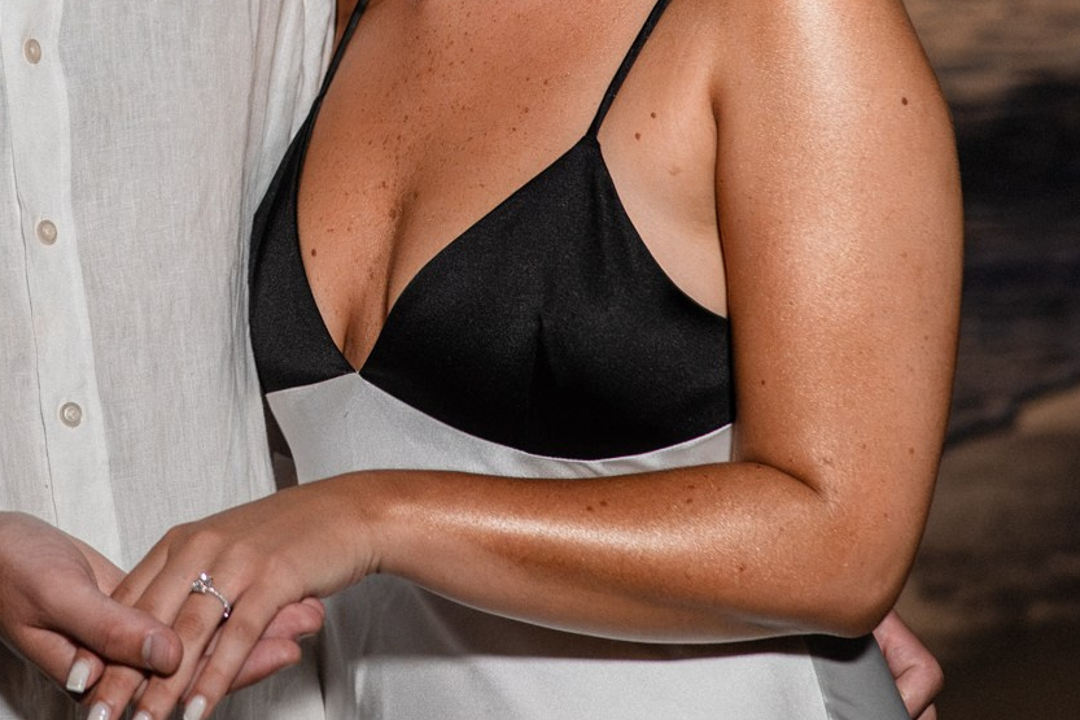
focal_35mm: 138
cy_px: -59
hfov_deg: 14.7
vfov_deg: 9.8
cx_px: 131
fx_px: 4139
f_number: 3.2
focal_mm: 50
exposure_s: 1/320
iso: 2500
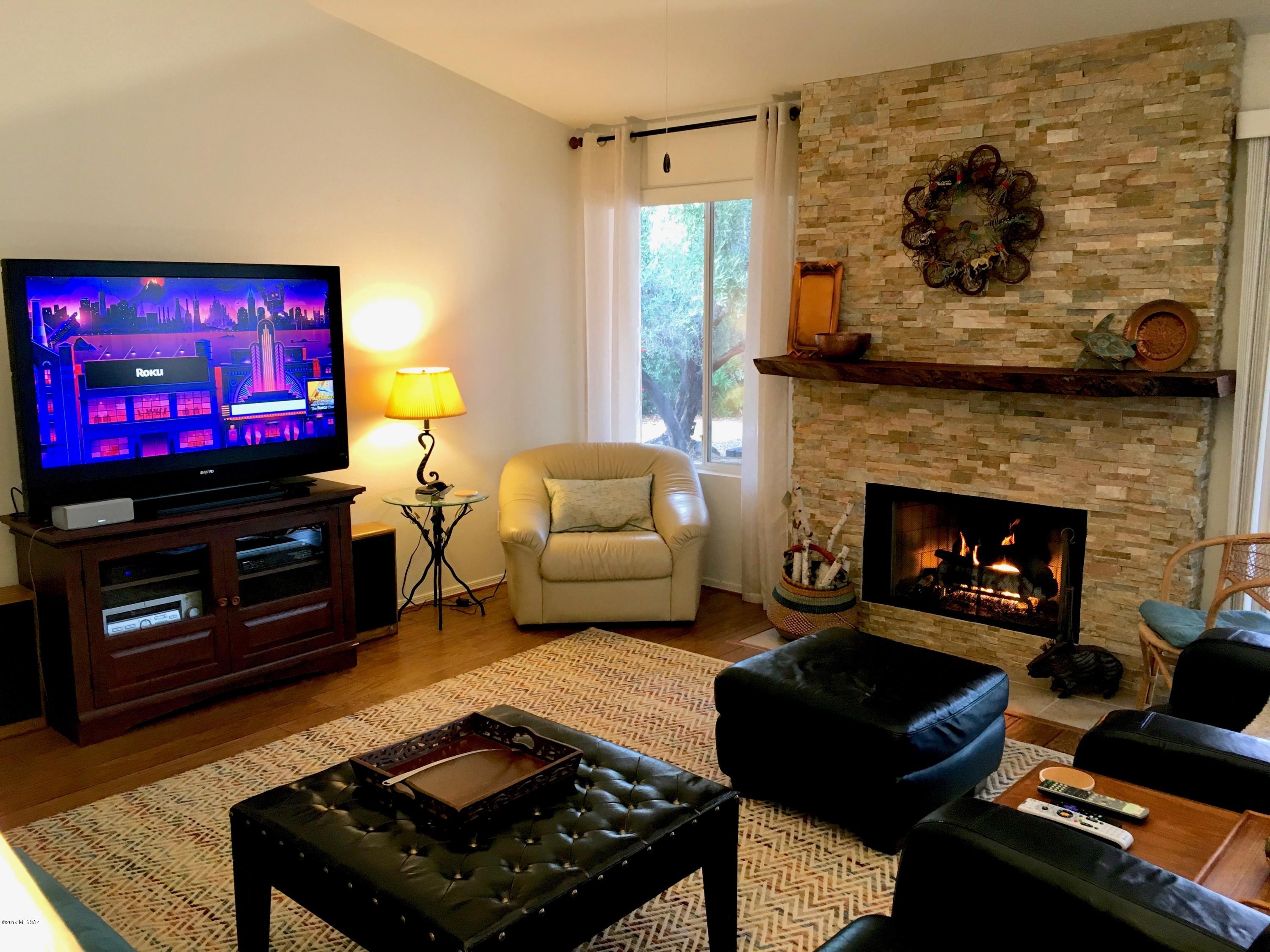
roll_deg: -0.2
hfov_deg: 61.7
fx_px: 1064
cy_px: 476
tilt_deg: -8.8
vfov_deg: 48.2
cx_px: 635
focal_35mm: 29
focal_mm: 4.15
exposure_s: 1/30
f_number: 2.2
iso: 80
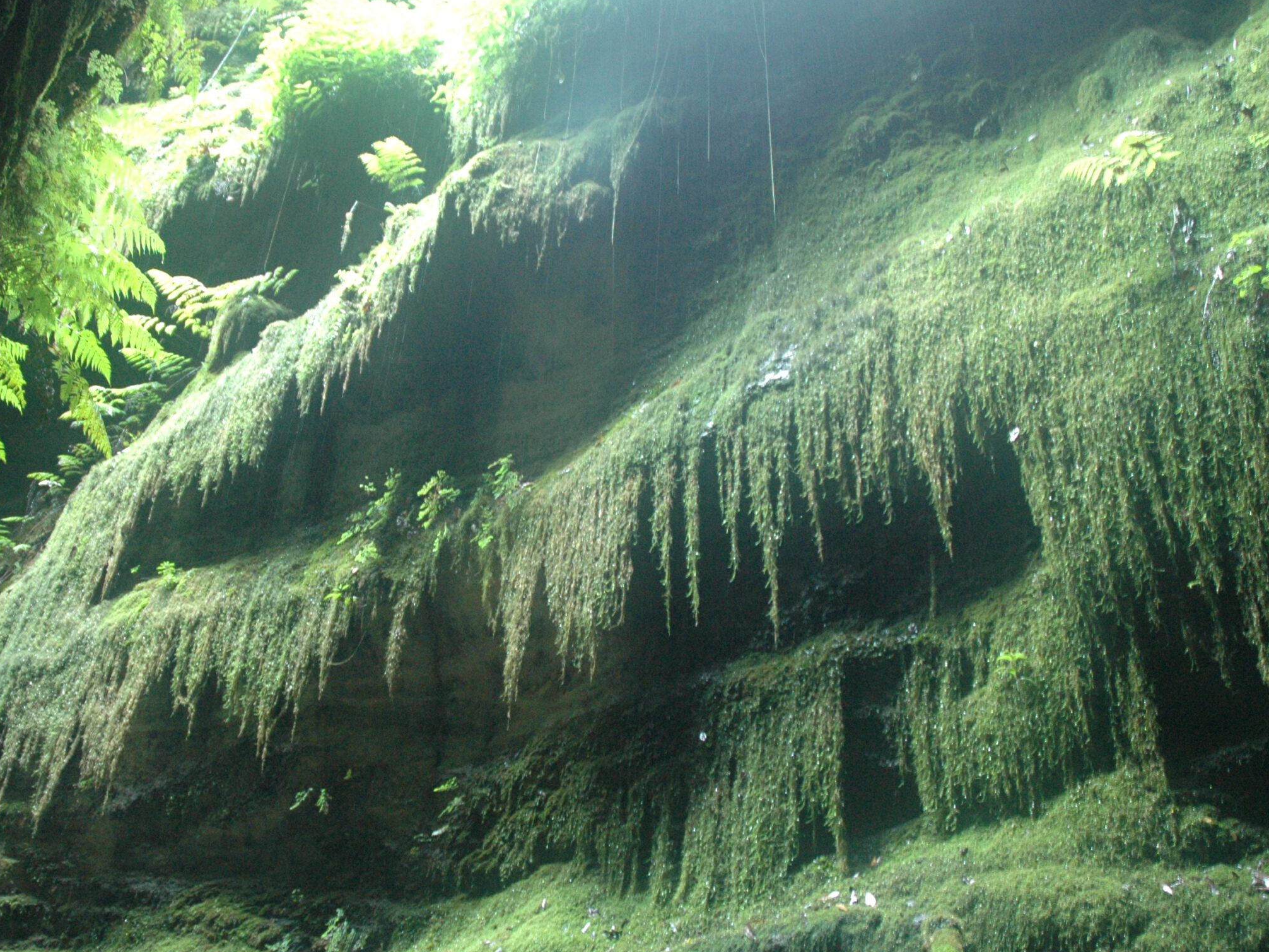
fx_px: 1210
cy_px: 464
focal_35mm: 33
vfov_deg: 42.9
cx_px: 522
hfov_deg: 55.0
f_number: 3.5
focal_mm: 18
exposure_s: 1/13
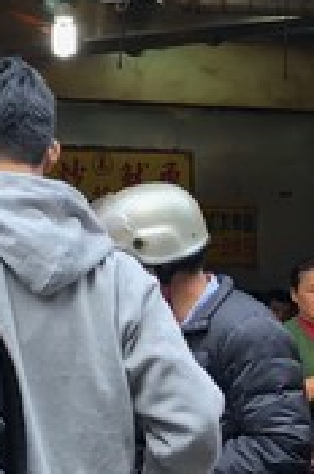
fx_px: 1313
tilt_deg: -2.8
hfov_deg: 13.6
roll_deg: -0.8
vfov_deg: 20.4
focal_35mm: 100
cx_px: 130
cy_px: 320
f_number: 1.8
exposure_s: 1/120
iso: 32
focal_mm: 3.99
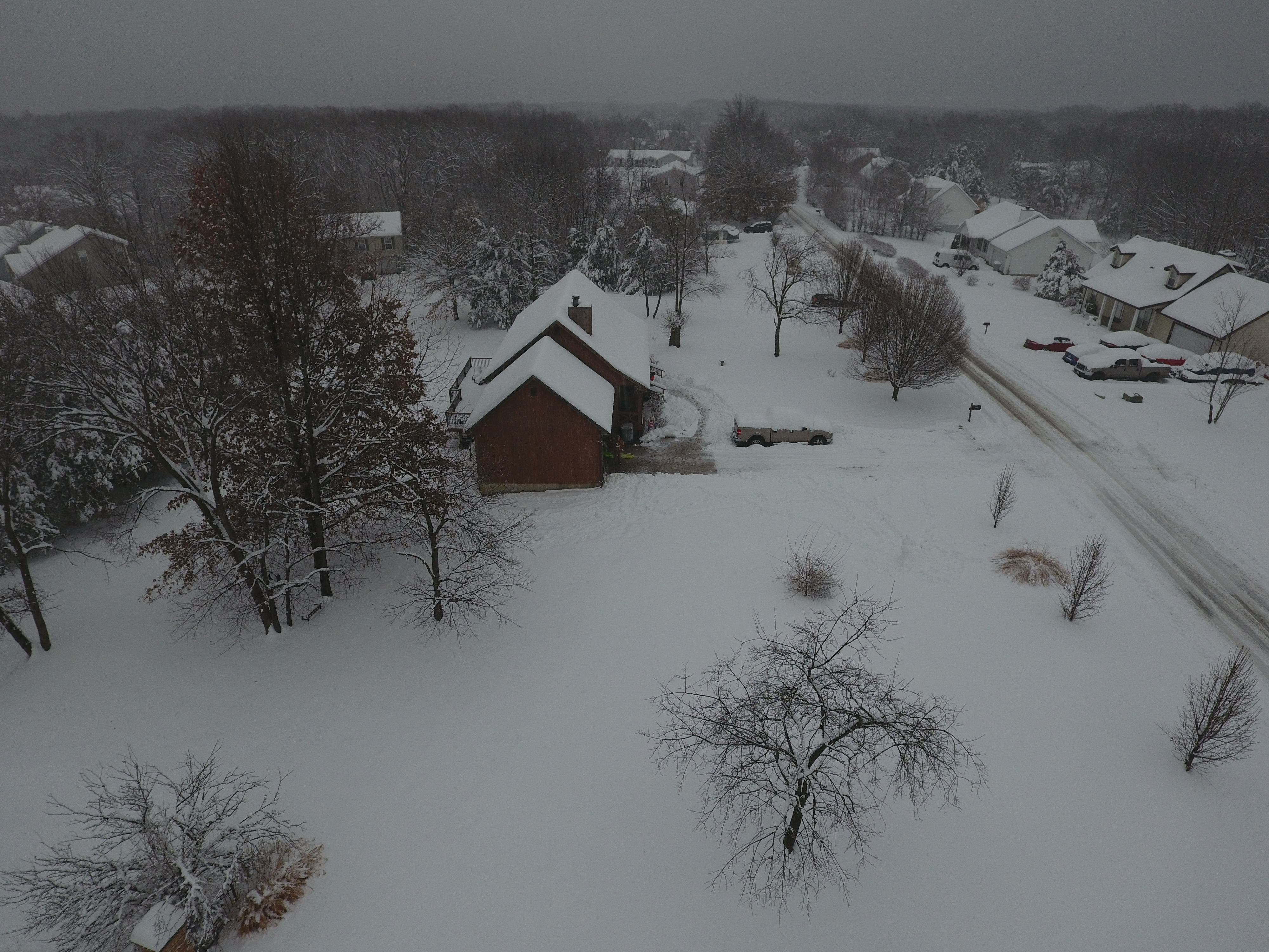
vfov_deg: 66.0
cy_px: 476
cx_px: 634
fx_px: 733
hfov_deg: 81.7
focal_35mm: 20
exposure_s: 1/100
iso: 112
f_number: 2.8
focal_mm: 3.61
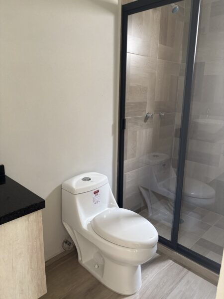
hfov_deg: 53.1
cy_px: 150
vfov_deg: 67.3
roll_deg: -1.1
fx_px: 224
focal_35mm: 26
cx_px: 112
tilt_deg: -13.8
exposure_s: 1/60
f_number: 1.6
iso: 200
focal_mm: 5.96
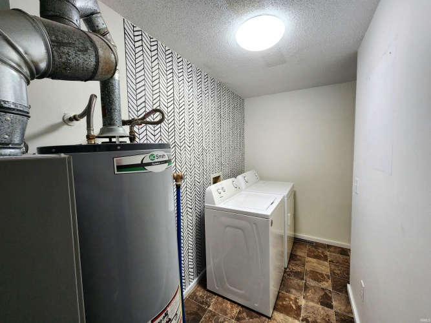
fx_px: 162
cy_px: 162
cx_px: 216
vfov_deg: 89.9
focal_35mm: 13
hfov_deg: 106.2
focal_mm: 2.2
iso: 160
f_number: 2.2
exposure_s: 1/60.2
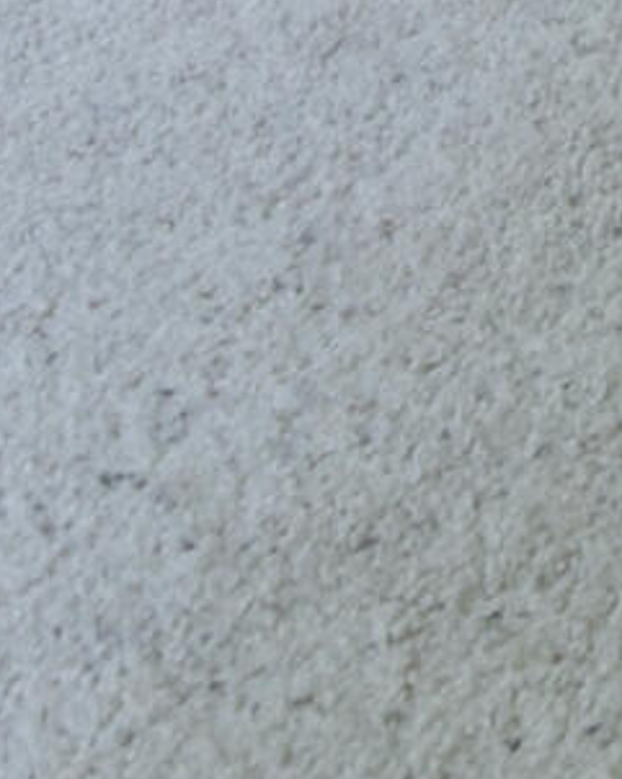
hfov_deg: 8.6
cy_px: -1668
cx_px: 2042
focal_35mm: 140
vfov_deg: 9.8
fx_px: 3226
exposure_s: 1/25
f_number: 10
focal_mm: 15
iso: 800
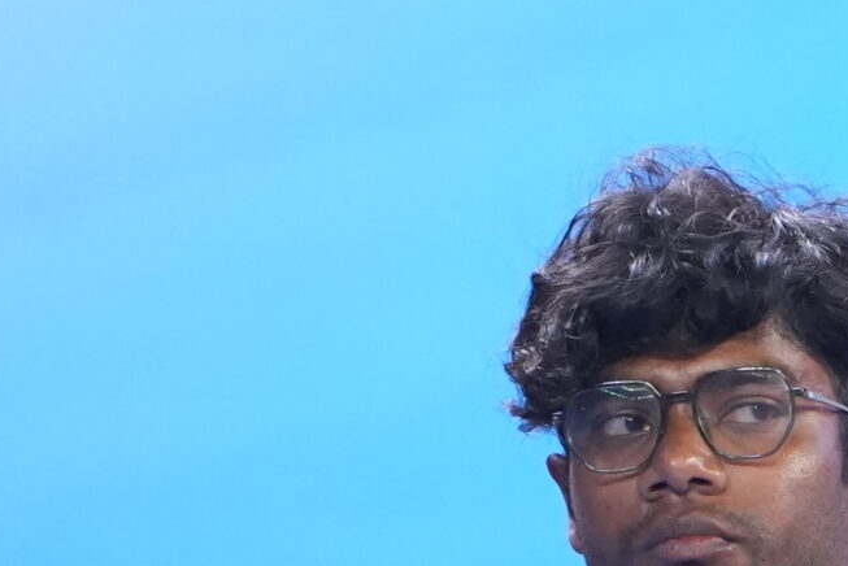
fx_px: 43218
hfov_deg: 1.1
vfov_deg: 0.8
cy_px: 461
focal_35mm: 1834
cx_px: 1313
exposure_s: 1/400
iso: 4000
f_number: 6.3
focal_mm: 312
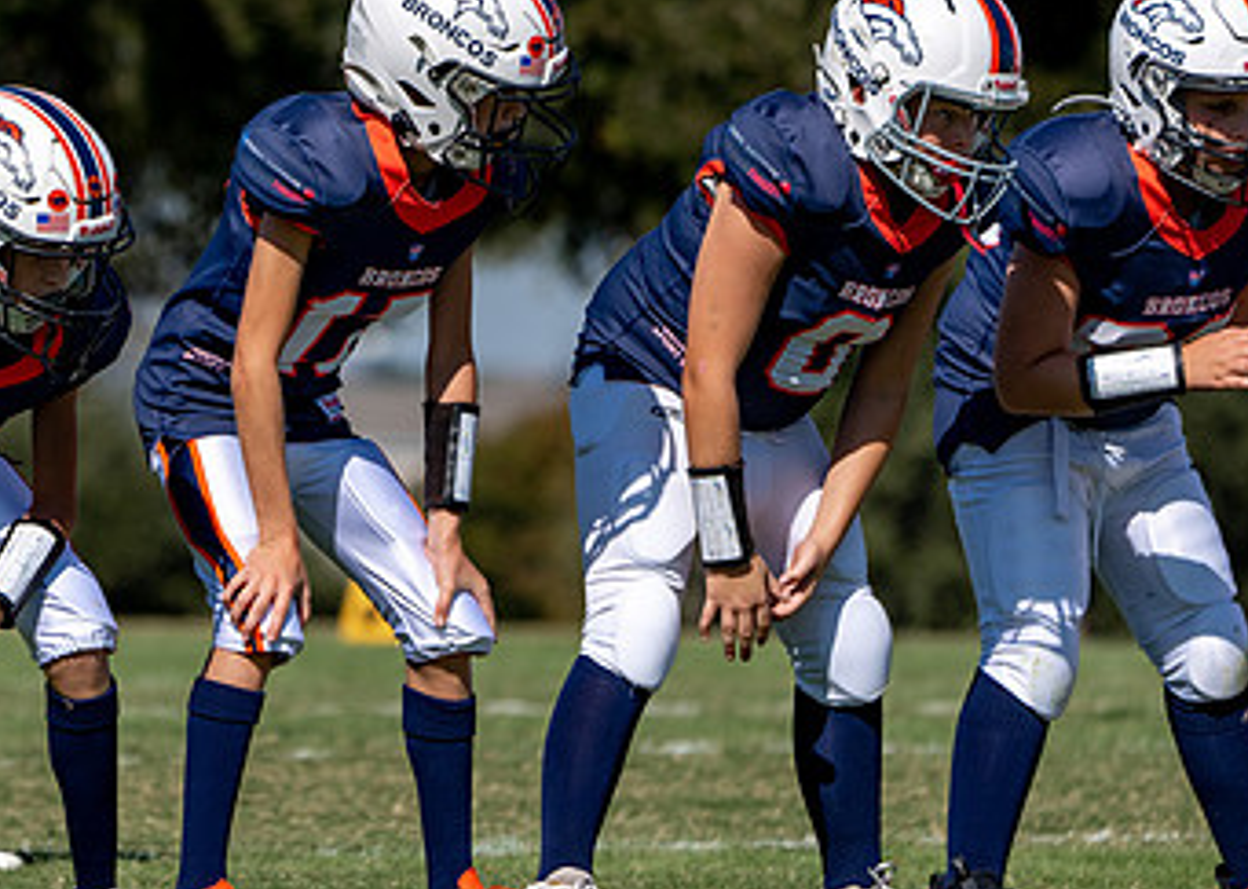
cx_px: 70
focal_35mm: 531
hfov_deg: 3.8
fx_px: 18806
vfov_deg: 2.7
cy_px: 378
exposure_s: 1/1600
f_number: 5.6
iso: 125
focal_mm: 262
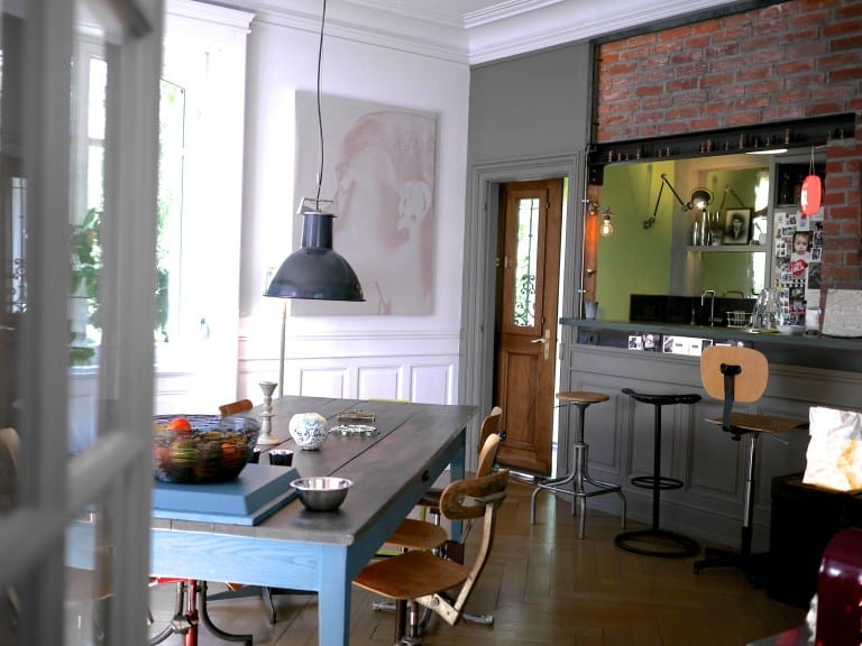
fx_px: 996
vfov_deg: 36.0
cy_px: 323
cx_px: 431
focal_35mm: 40
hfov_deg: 46.8
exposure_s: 1/125
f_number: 1.8
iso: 100
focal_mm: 20
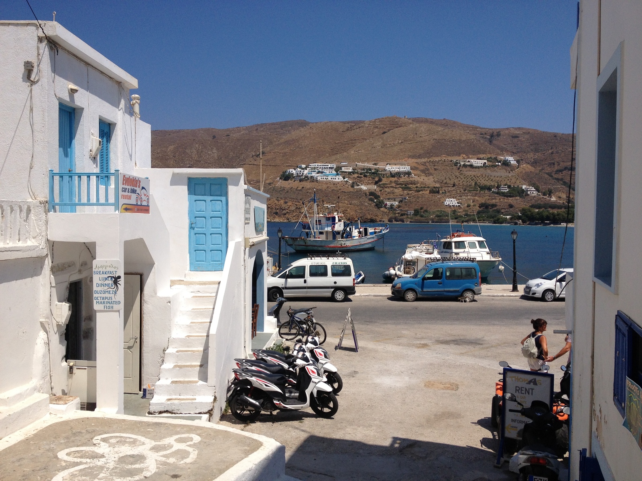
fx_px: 649
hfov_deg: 52.6
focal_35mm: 35
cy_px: 240
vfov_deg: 40.7
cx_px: 321
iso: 50
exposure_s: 1/3460
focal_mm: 4.28
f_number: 2.4
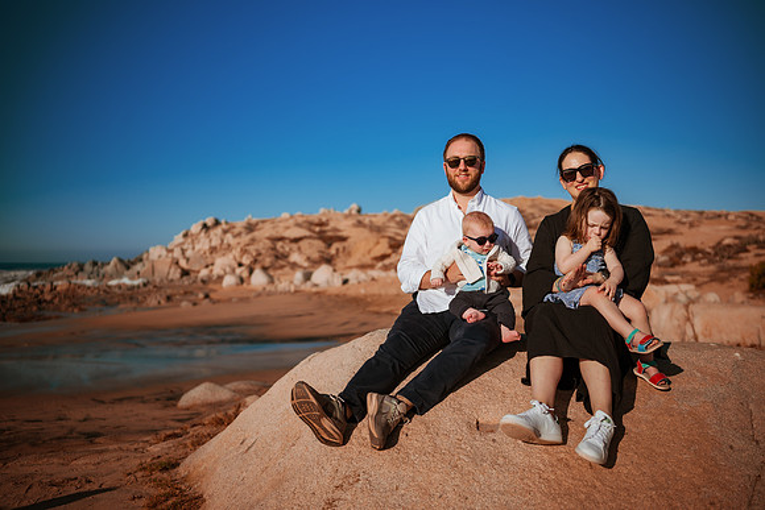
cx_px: 382
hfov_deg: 54.4
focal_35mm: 35
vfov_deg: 37.9
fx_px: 744
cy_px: 255
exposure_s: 1/8000
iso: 50
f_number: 2
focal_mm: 35
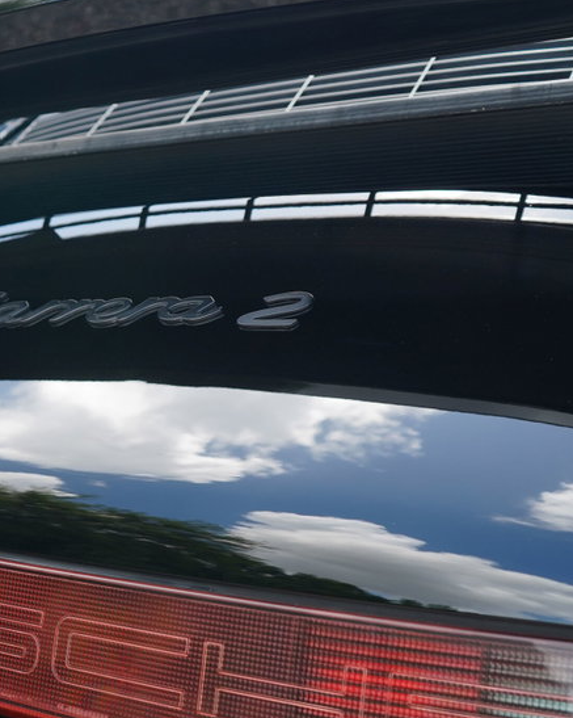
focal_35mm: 51
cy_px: 402
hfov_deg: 29.1
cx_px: 125
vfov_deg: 36.6
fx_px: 1082
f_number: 4
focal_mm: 29
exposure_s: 1/60
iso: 250
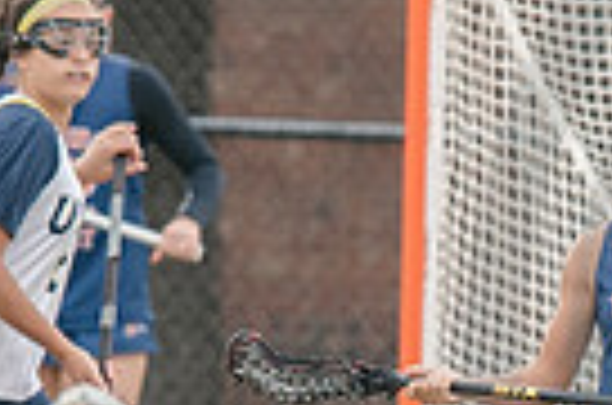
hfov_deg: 0.9
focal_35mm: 2193
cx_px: 585
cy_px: 735
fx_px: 37194
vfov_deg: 0.6
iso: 450
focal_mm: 200
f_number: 2.8
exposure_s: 1/1250
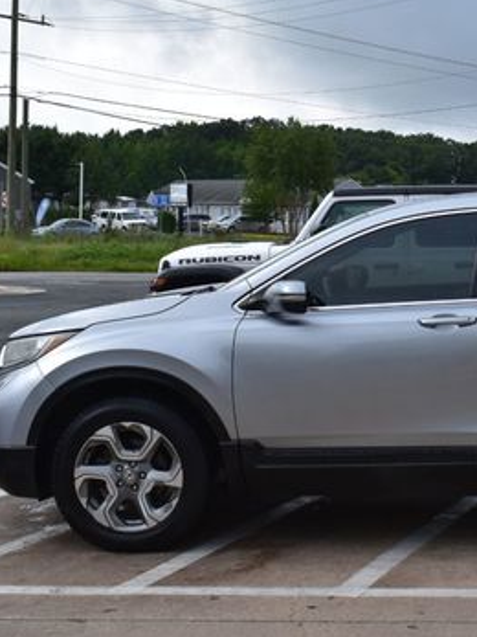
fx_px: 1322
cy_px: 257
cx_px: 481
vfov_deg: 27.0
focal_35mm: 72
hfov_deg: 19.8
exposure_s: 1/400
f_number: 11
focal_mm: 27
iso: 400
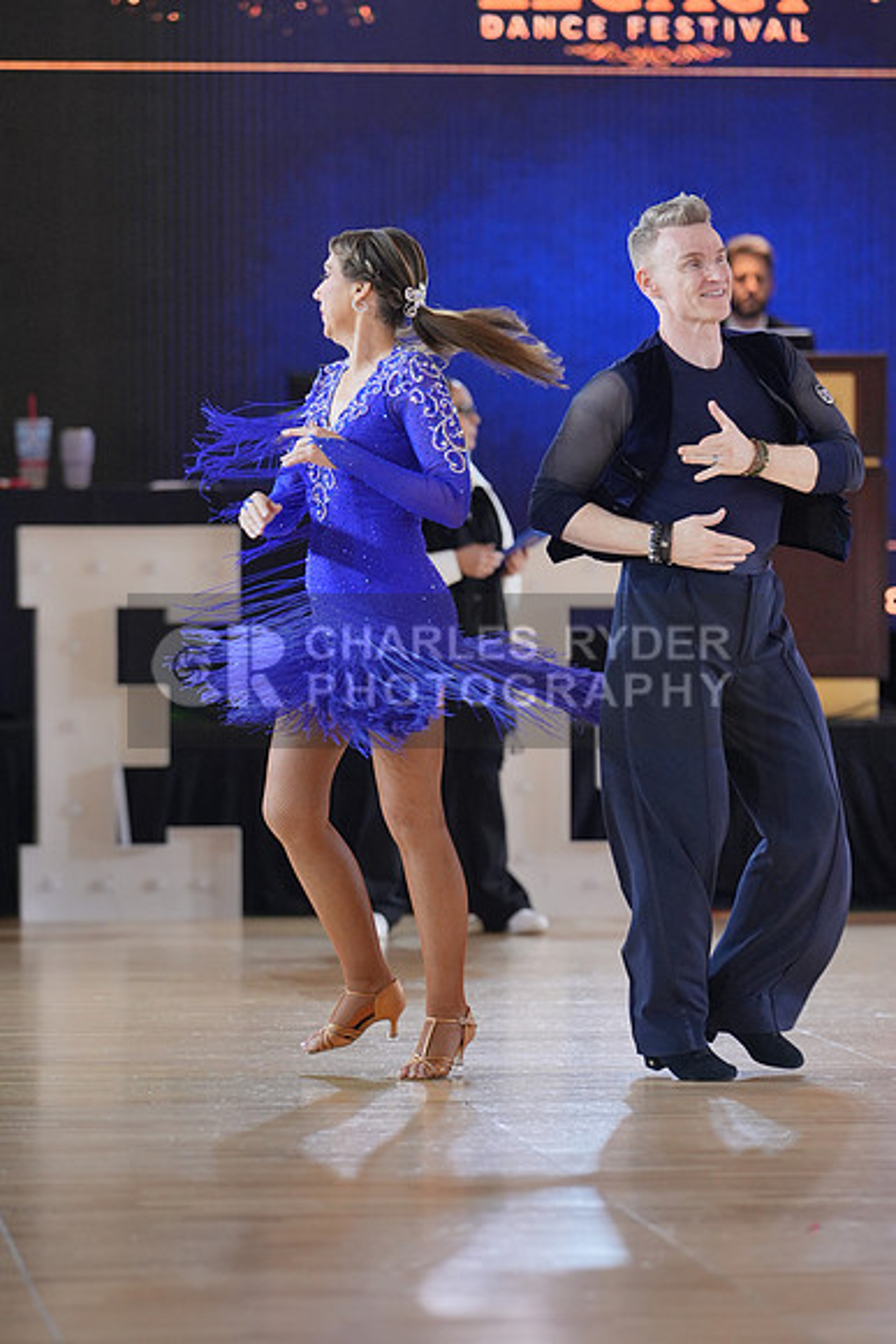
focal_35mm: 162
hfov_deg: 8.5
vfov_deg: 12.7
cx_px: 448
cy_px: 672
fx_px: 6044
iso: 1000
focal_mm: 108
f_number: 2
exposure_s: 1/500
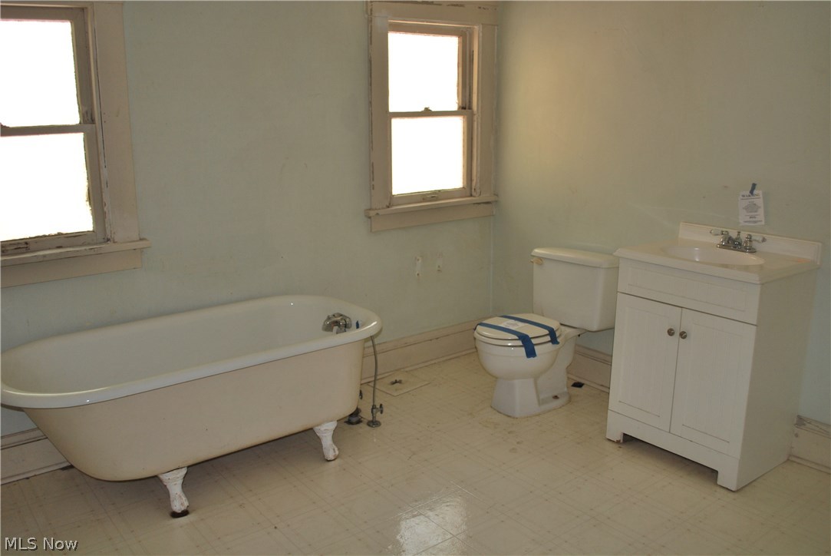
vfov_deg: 43.7
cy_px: 278
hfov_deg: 61.9
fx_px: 693
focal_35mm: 30
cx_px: 416
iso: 200
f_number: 3.8
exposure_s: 1/60
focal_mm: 20
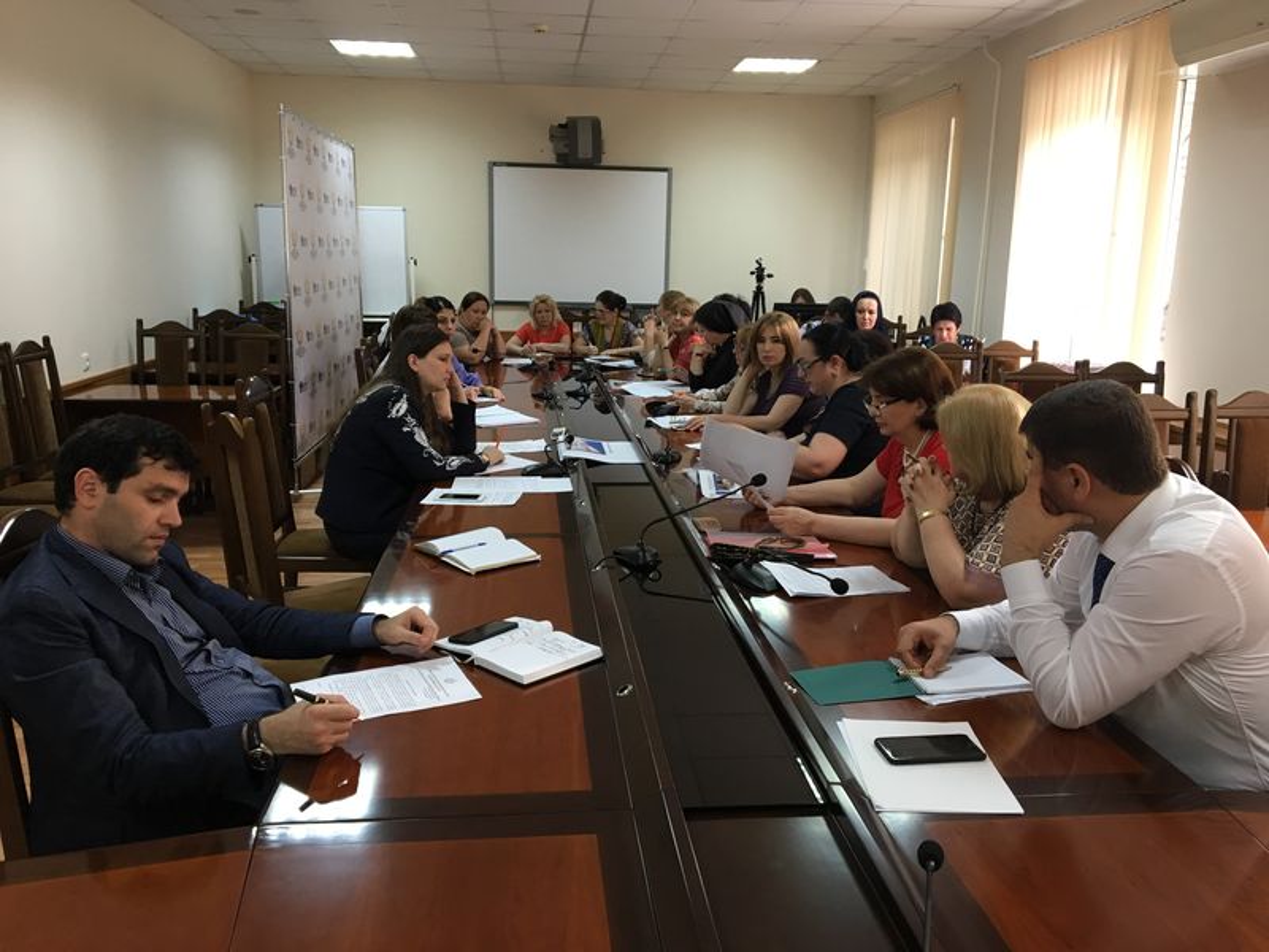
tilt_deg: -11.0
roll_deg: -0.4
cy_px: 476
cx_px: 634
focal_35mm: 29
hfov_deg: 61.7
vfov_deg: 48.2
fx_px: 1063
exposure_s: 1/33
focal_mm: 4.15
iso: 125
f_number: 2.2
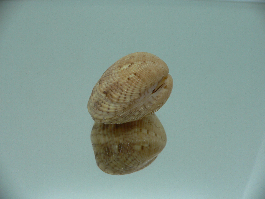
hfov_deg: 52.6
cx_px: 132
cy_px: 100
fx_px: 268
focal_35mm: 35
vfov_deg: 40.7
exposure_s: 1/60
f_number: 2.8
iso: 80
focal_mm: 4.6
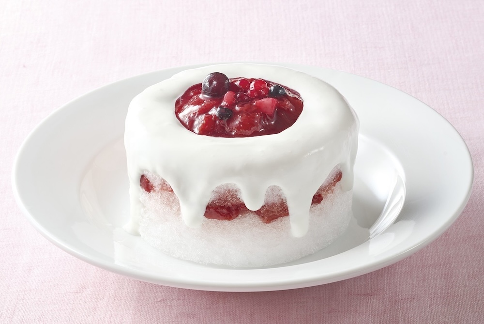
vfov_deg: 15.2
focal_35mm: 90
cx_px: 242
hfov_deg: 22.6
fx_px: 1211
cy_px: 162
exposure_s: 1/125
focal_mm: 90
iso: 100
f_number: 14
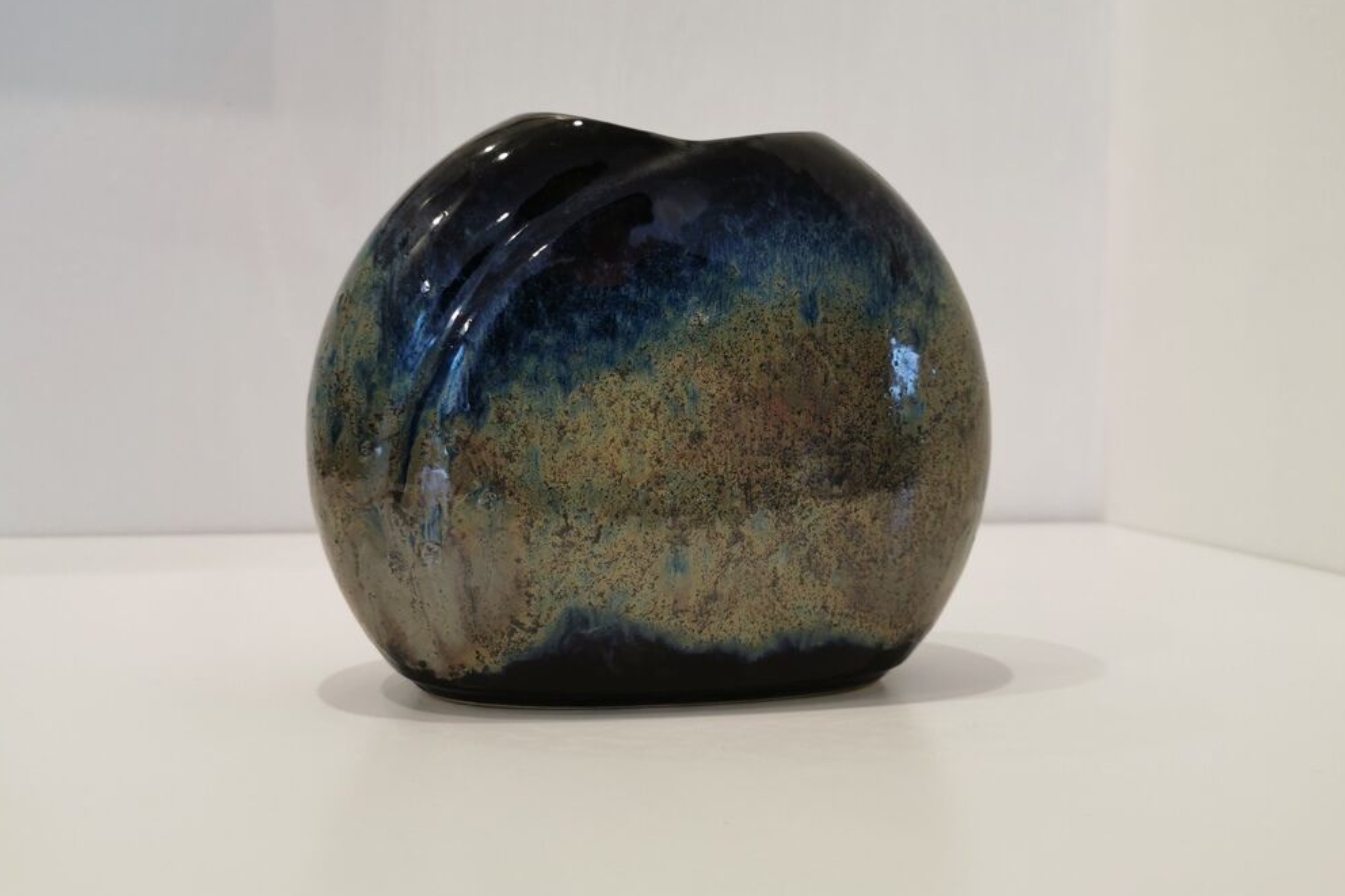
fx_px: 1083
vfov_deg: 44.9
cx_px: 681
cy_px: 427
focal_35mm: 29
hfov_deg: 63.7
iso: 100
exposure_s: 1/50
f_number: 1.8
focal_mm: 5.58
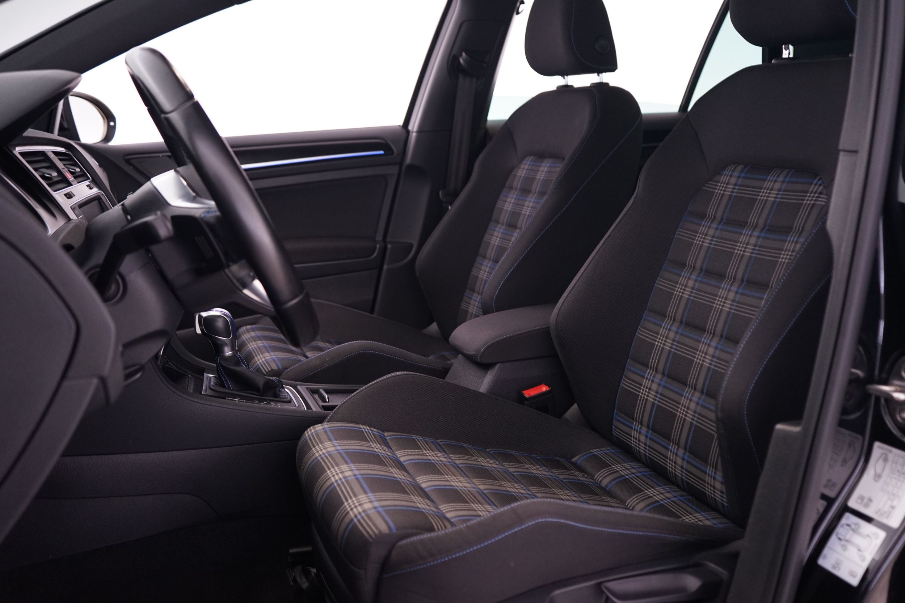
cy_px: 302
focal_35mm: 34
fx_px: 855
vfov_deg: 38.9
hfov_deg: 55.8
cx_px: 452
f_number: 4
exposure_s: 1/5
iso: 1250
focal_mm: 34
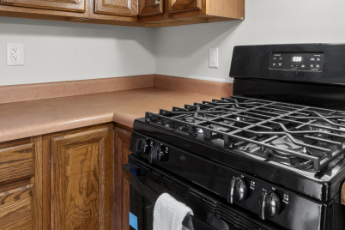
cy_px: 51
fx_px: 268
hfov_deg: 63.9
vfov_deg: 44.5
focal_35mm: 28
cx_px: 228
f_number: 11
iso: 400
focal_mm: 10
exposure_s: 3.2
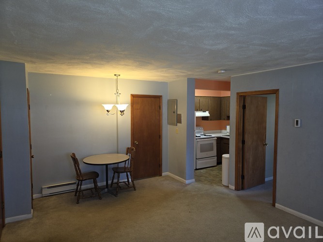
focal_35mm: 23
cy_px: 121
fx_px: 215
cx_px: 162
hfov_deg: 73.9
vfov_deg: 58.9
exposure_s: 1/40
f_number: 1.8
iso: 100
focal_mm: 5.4
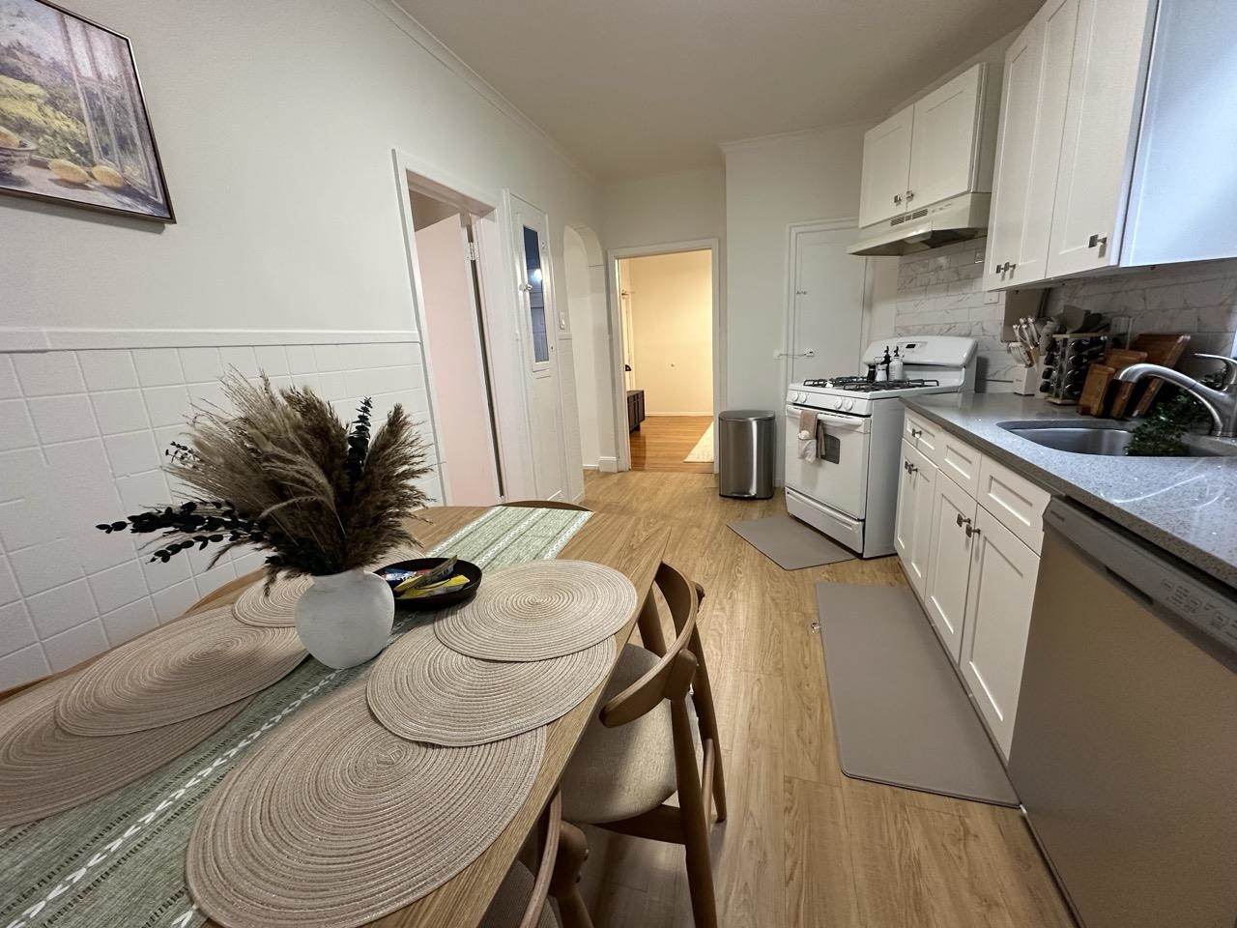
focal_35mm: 14
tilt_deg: -14.3
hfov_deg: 102.1
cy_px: 464
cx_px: 618
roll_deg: +3.2
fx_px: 500
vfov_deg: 85.7
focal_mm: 2.22
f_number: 2.2
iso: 250
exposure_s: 1/60
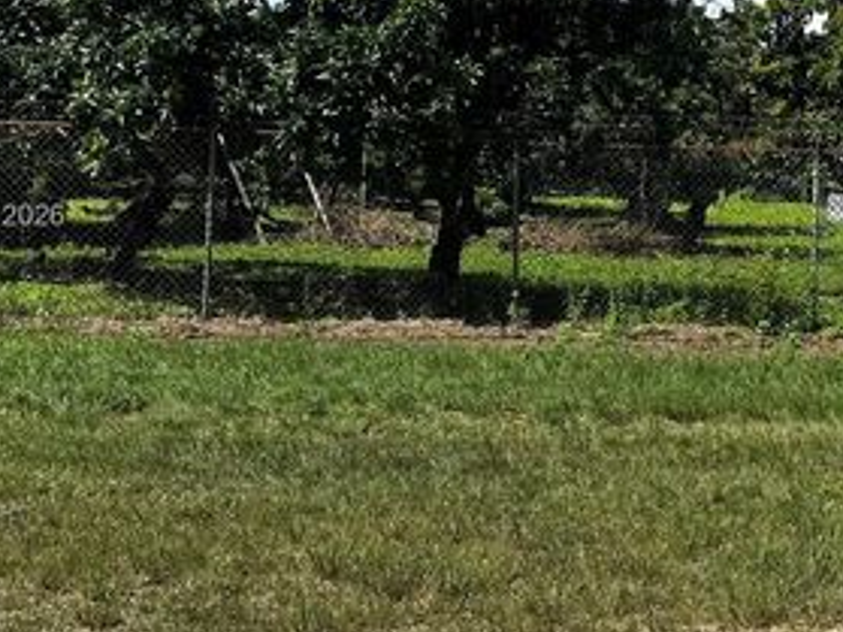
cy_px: 218
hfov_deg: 34.1
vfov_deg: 26.4
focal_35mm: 55
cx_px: 656
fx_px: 1339
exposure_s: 1/4348
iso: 80
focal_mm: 6.86
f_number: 1.78
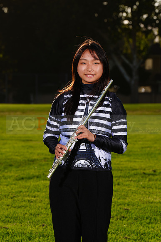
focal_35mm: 176
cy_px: 121
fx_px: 1180
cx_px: 80
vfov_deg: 11.7
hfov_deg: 7.8
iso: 125
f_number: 10
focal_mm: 176
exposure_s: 1/250
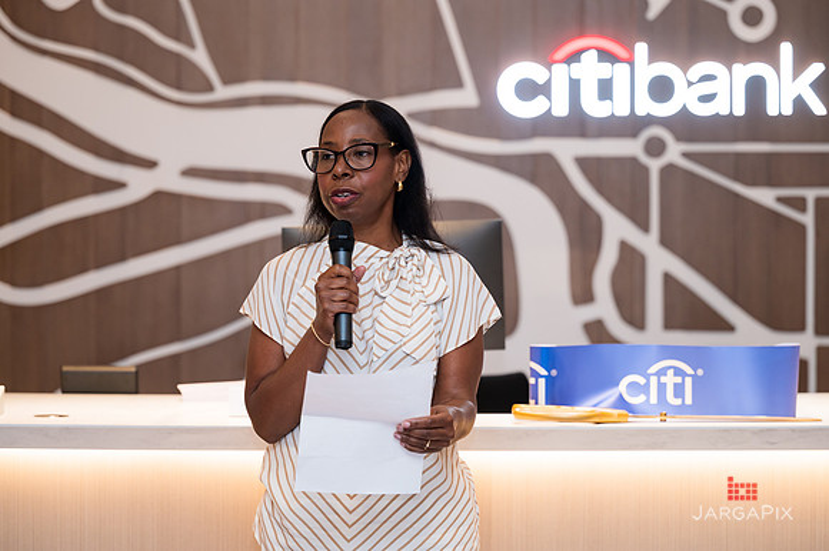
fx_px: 2548
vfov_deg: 12.4
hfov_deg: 18.5
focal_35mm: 111
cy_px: 262
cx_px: 416
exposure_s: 1/160
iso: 400
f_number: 3.2
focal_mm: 104
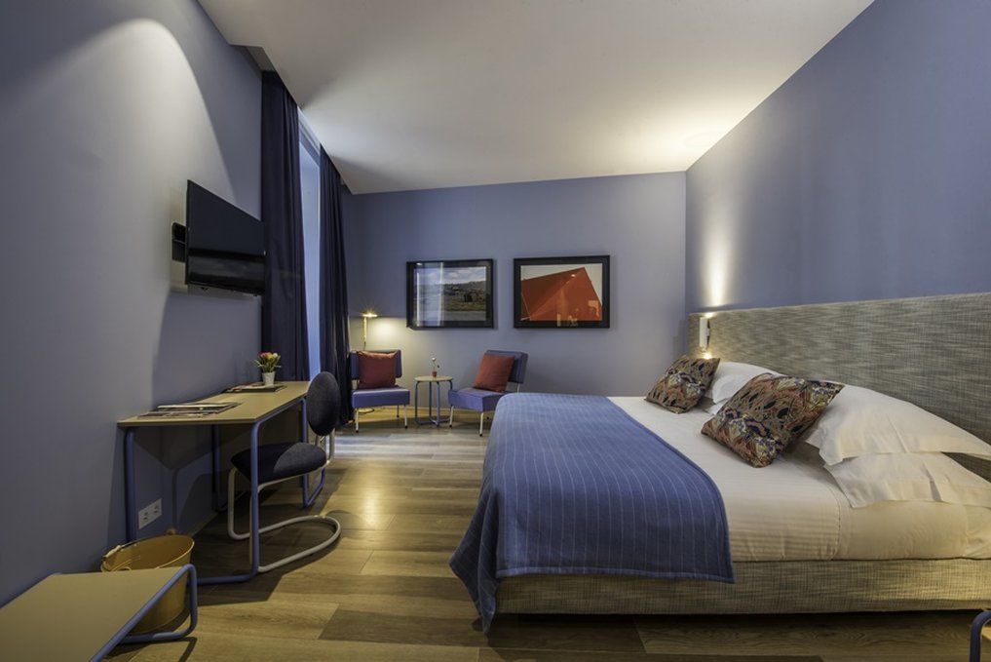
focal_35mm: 14
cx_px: 496
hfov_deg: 104.2
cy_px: 331
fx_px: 386
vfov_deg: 81.3
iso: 100
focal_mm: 14
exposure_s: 3.6
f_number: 22
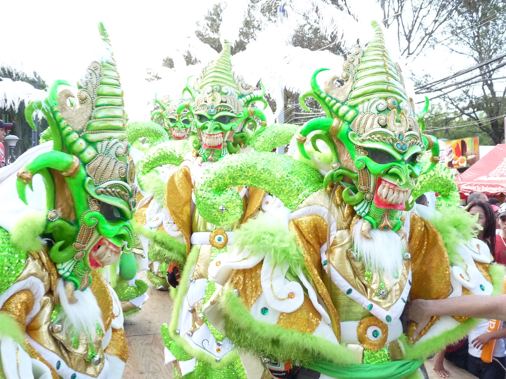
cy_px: 190
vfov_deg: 36.8
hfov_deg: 47.9
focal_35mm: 39
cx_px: 253
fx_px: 570
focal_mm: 4.8
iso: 320
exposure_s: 1/250
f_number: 2.8
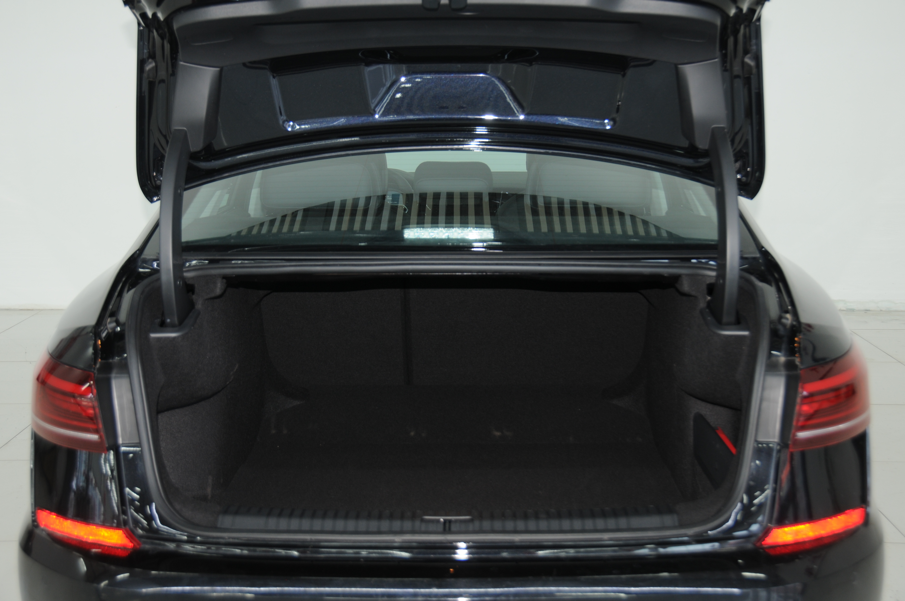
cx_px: 452
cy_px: 300
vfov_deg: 28.0
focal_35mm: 48
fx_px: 1205
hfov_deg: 41.2
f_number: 4.8
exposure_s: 1/10
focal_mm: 32
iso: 200
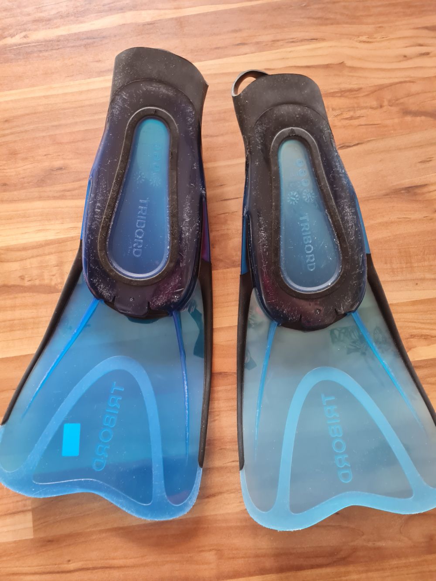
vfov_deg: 67.3
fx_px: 437
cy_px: 290
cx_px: 218
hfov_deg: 53.1
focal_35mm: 26
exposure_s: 1/50
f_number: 1.8
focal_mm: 5.4
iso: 400
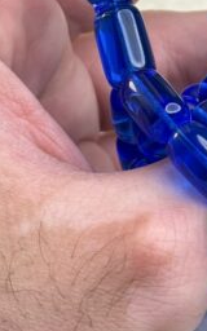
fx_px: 1435
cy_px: 30
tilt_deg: -49.1
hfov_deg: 8.2
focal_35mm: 159
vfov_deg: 13.0
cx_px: 221
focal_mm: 6.76
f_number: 1.78
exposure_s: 1/157
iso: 80
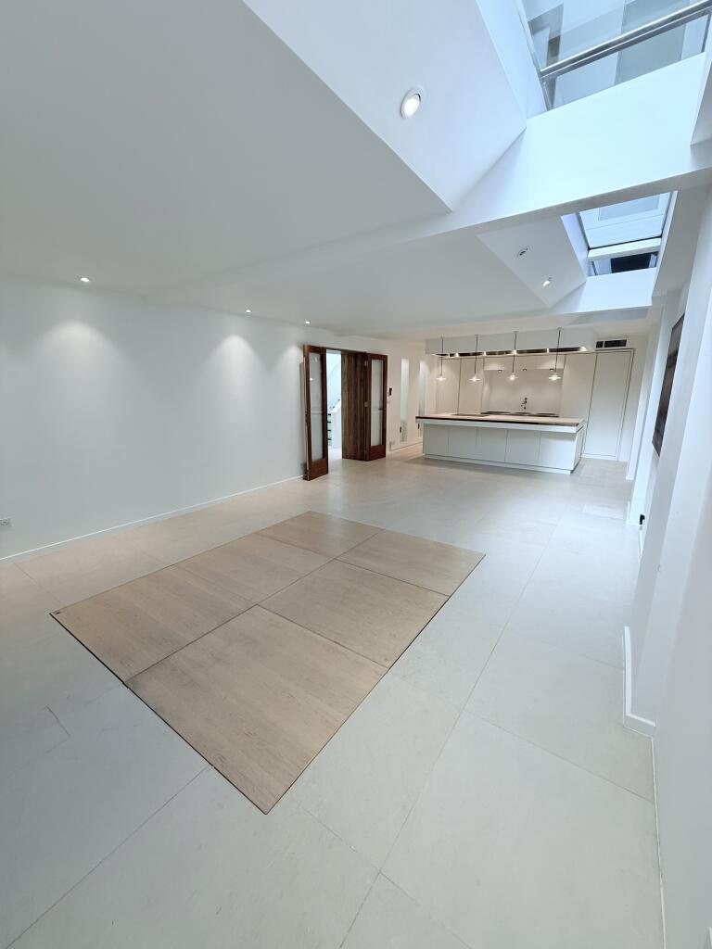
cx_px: 356
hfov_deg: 85.7
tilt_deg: -12.2
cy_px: 474
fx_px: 384
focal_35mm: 14
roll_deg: -0.2
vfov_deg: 102.1
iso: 100
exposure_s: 1/100
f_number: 2.2
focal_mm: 2.22
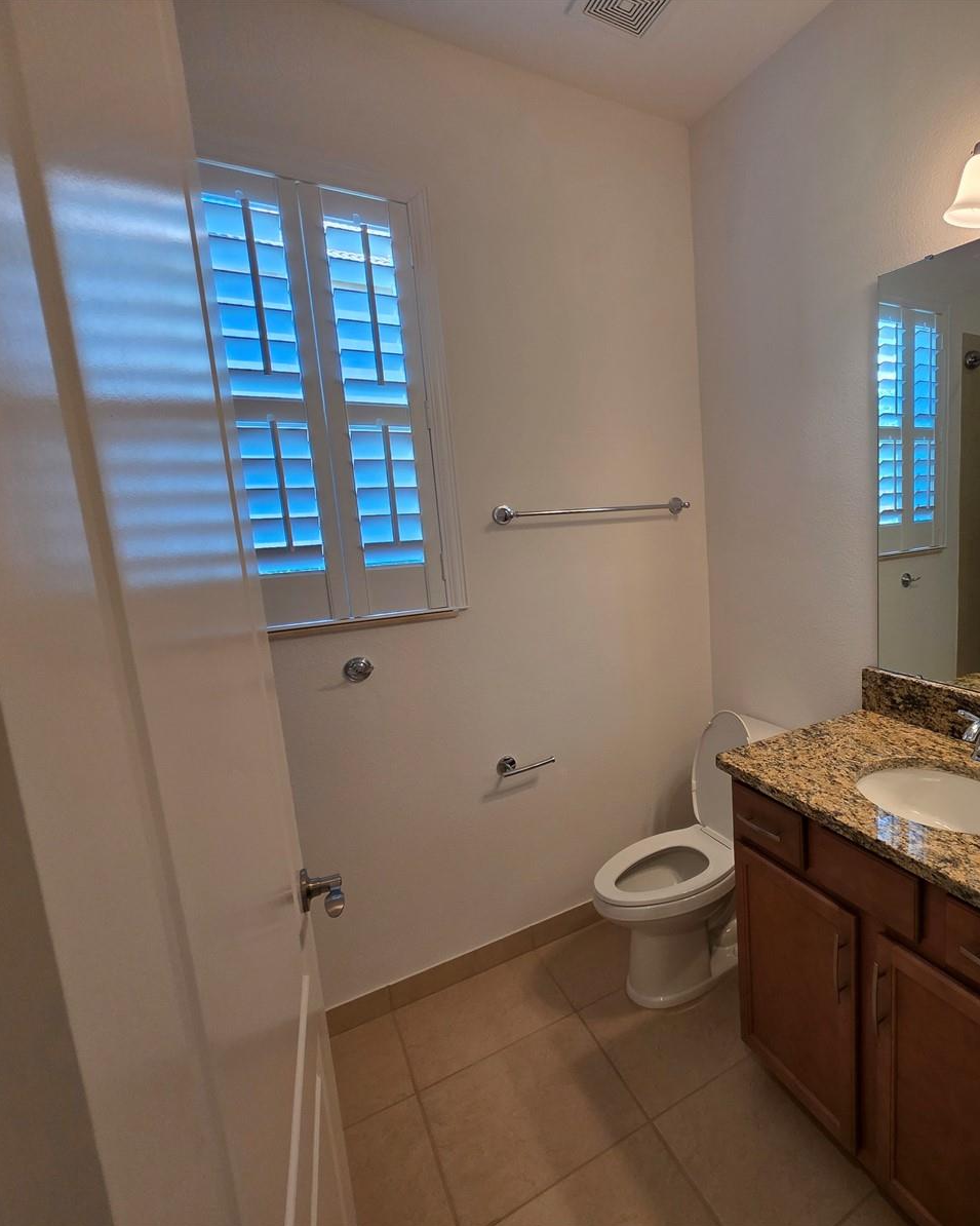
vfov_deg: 89.6
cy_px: 614
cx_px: 718
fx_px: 616
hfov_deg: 72.4
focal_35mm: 17
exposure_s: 1/120
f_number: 1.9
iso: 160
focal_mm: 2.2
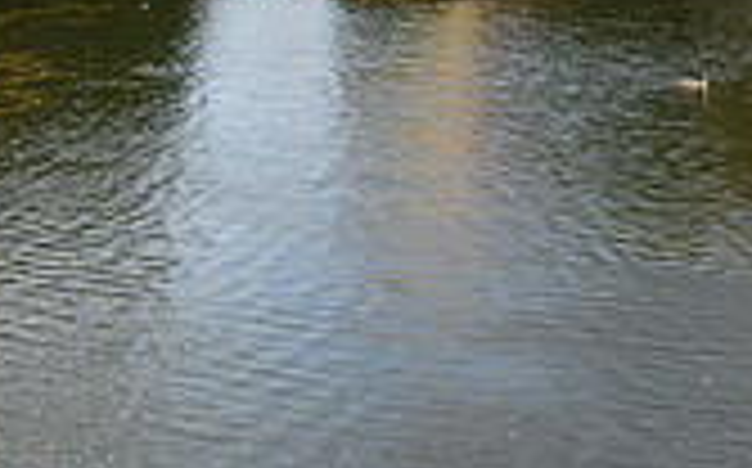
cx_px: -59
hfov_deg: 24.8
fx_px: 1597
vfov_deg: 14.8
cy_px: -346
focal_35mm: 78
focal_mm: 15
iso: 360
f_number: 8
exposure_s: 1/250
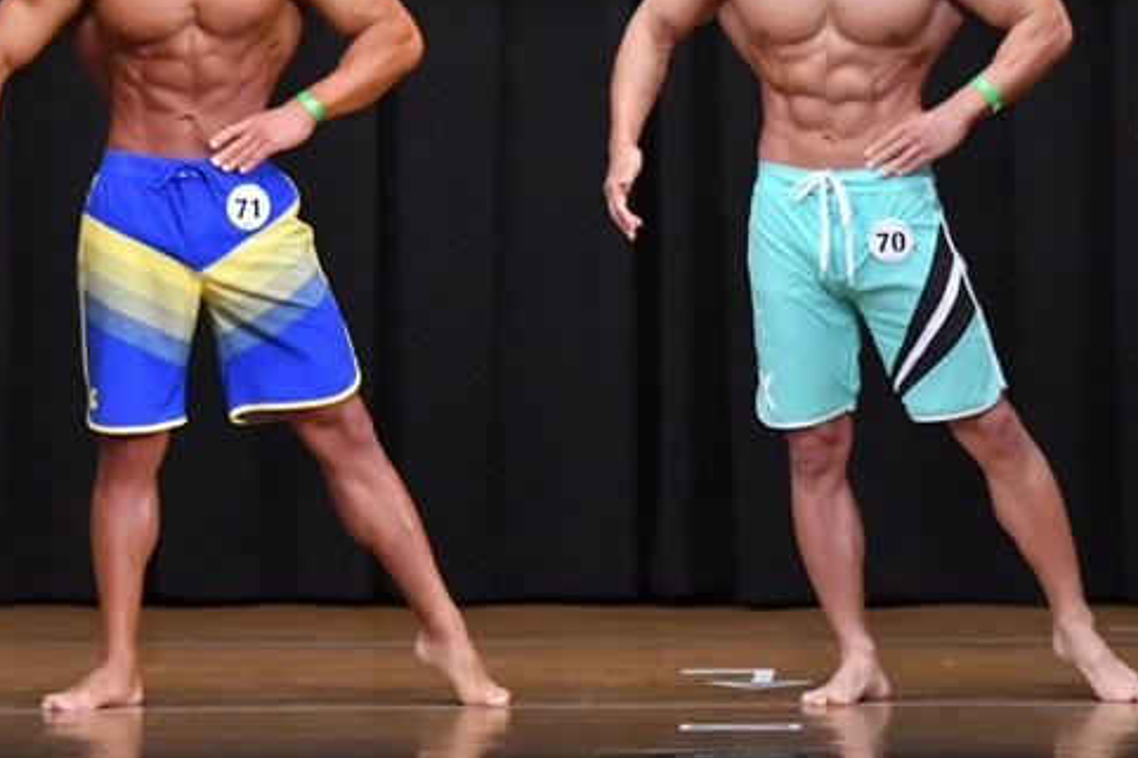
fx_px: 11028
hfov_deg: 5.9
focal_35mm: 349
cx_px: 362
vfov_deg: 3.9
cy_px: 276
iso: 8000
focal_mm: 145
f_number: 5.6
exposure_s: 1/400
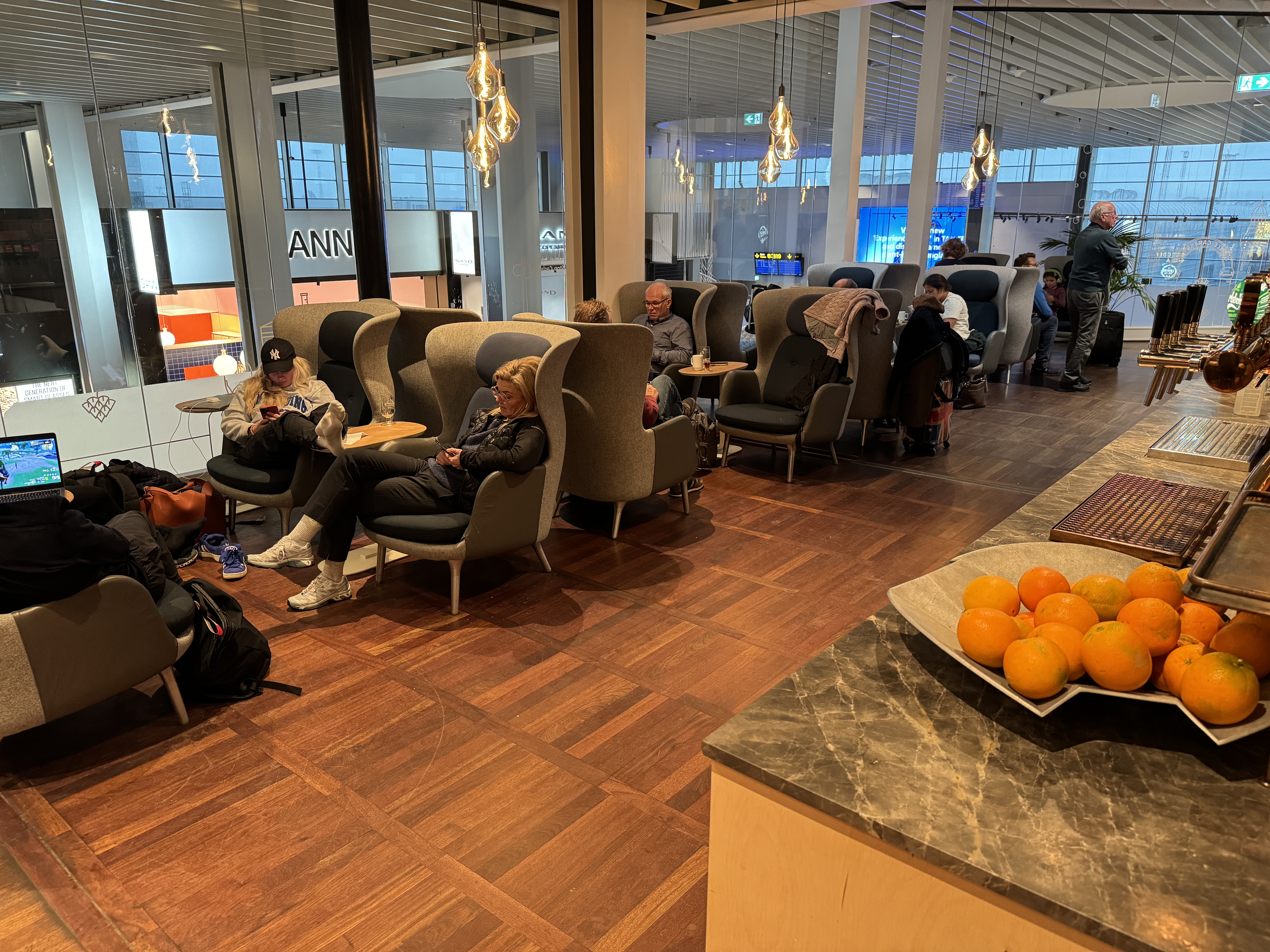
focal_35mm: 24
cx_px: 635
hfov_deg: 71.6
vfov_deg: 56.8
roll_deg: +0.3
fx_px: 881
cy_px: 476
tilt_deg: -16.8
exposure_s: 1/50
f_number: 1.78
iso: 500
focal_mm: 6.86
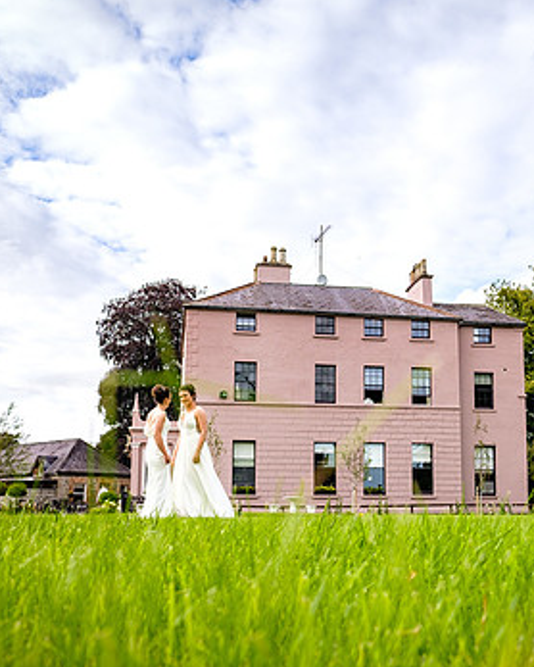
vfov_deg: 42.7
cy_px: 399
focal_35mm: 43
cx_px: 352
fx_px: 849
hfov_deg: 34.6
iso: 200
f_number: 6.4
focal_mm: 16
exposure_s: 1/250
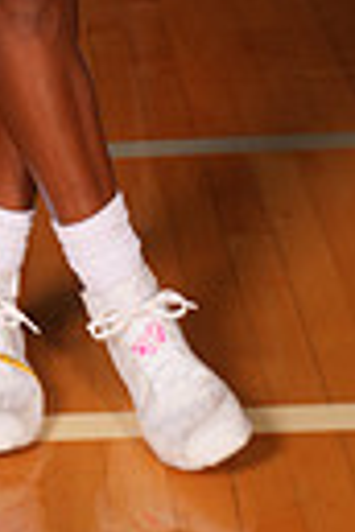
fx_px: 2396
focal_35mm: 162
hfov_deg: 8.3
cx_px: -130
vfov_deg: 11.2
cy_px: -606
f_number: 6.3
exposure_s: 1/100
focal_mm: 36
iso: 100
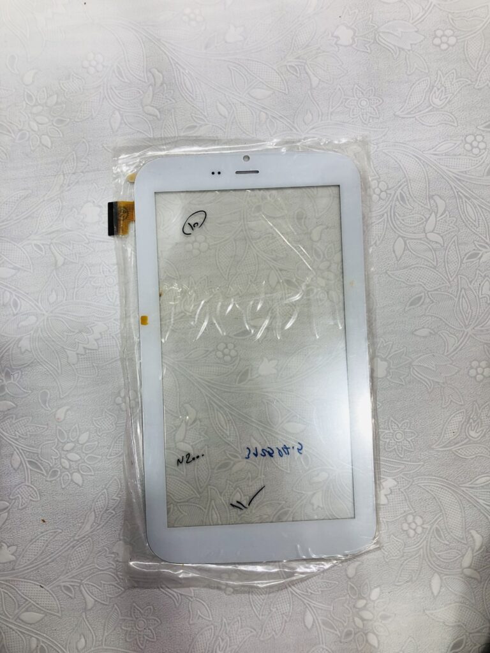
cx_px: 245
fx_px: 528
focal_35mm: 28
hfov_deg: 49.7
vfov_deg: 63.4
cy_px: 326
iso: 25
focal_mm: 4
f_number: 1.8
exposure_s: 1/100
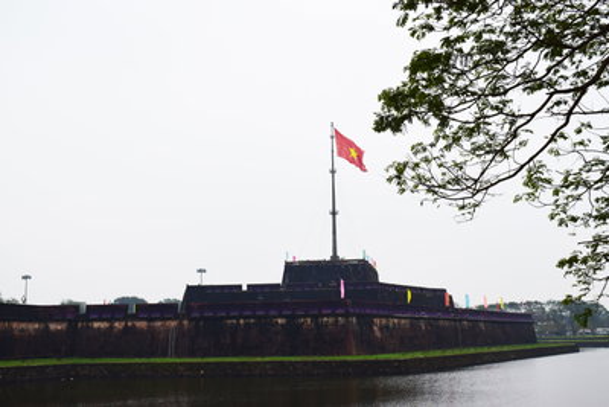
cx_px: 304
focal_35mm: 46
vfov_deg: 29.0
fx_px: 787
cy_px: 204
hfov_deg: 42.3
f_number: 8
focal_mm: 31
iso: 400
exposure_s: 1/50
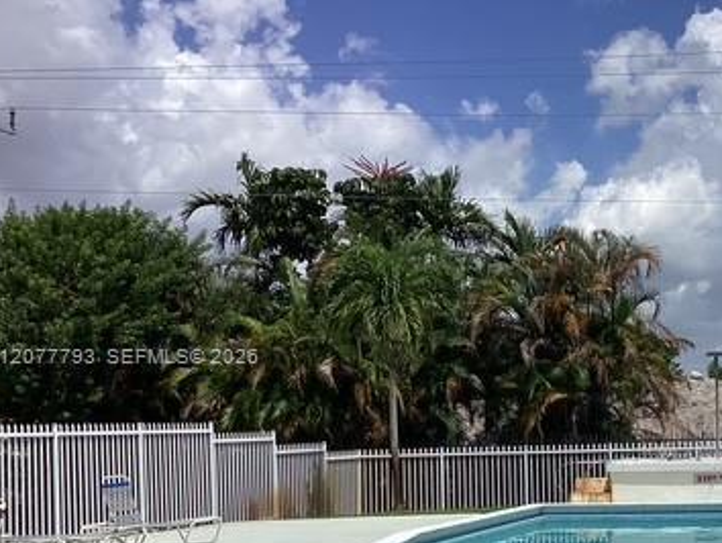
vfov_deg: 26.0
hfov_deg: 32.8
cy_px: 357
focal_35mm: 56
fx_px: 1169
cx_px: 632
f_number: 2.4
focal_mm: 3.3
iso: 25
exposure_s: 1/2915
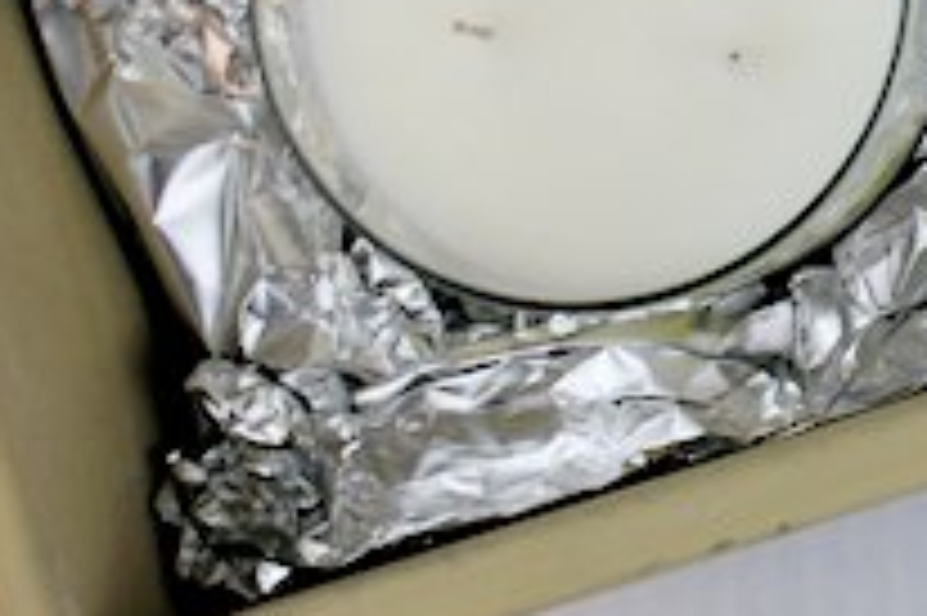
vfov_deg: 11.9
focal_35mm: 110
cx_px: 1318
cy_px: -270
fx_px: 2830
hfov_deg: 17.1
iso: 320
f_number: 4.5
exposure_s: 1/40
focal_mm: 24
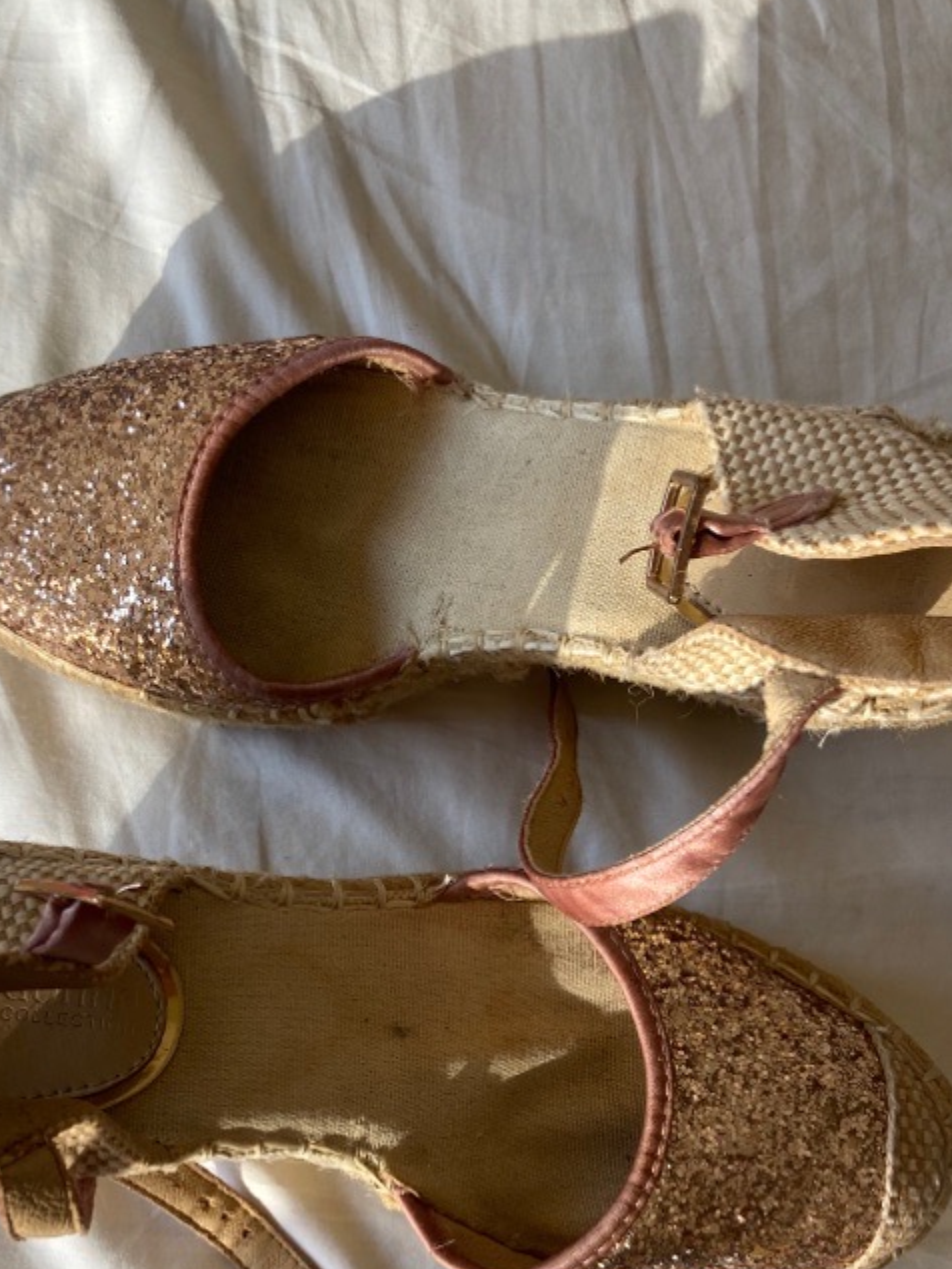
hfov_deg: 35.0
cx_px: 384
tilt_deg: -87.5
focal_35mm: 41
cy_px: 823
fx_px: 1502
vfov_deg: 45.2
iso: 32
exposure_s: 1/317
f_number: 1.8
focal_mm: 4.25
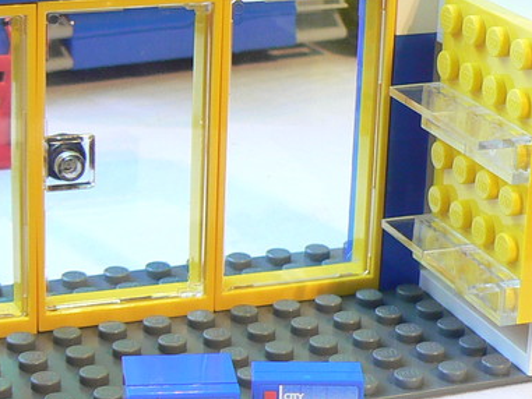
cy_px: 129
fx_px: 1706
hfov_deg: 17.7
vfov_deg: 13.3
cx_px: 179
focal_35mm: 111
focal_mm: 6.5
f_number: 3.2
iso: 100
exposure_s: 1/6
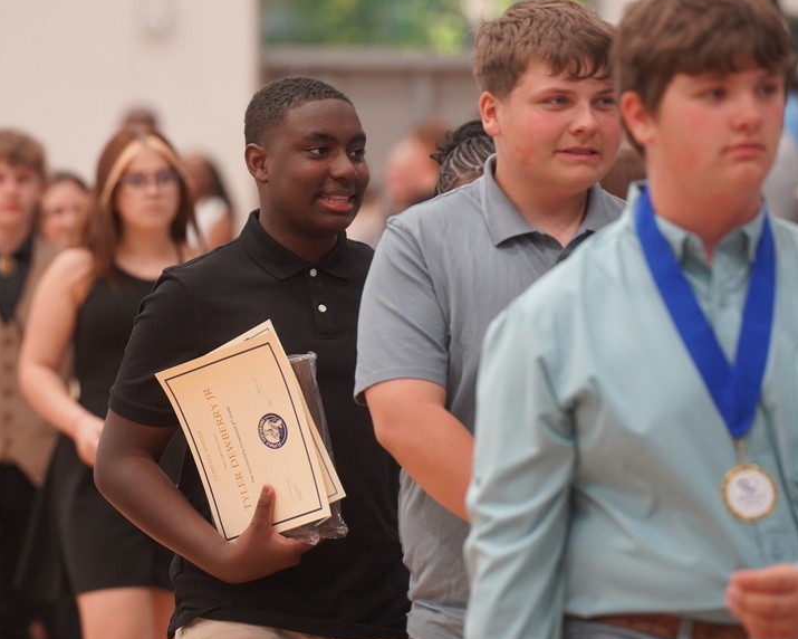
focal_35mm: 242
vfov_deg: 6.4
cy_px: 328
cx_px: 355
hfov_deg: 8.0
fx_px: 5715
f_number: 4
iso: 1600
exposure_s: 1/200
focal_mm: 180
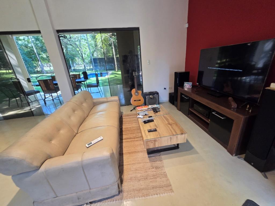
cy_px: 103
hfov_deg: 106.2
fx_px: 103
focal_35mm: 13
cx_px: 138
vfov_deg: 89.9
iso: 250
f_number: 2.2
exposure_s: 1/100
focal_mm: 2.2
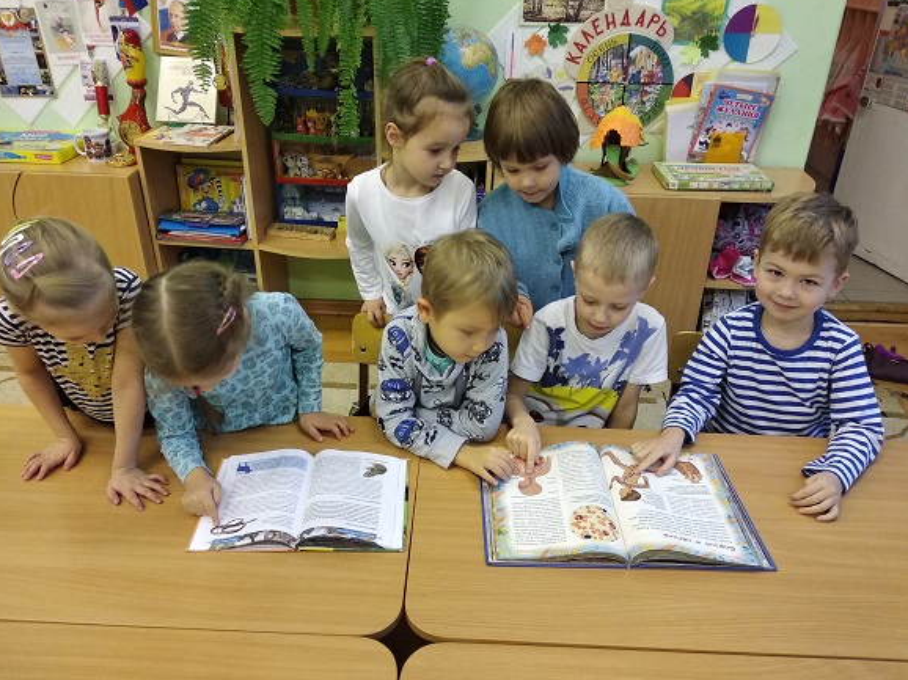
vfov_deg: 51.3
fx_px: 708
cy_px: 330
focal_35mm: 27
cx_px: 441
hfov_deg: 65.3
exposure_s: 1/33
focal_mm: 3.81
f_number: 2.2
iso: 800
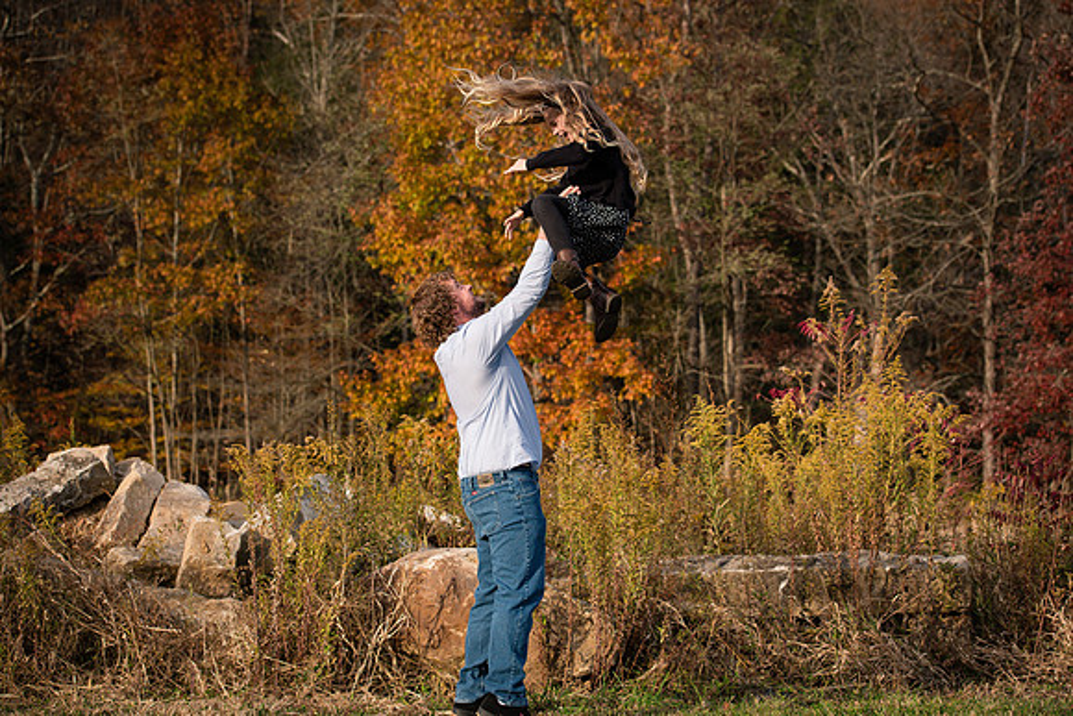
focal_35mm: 70
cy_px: 358
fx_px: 2087
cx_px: 536
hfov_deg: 28.8
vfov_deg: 19.5
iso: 800
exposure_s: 1/2500
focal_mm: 70
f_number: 5
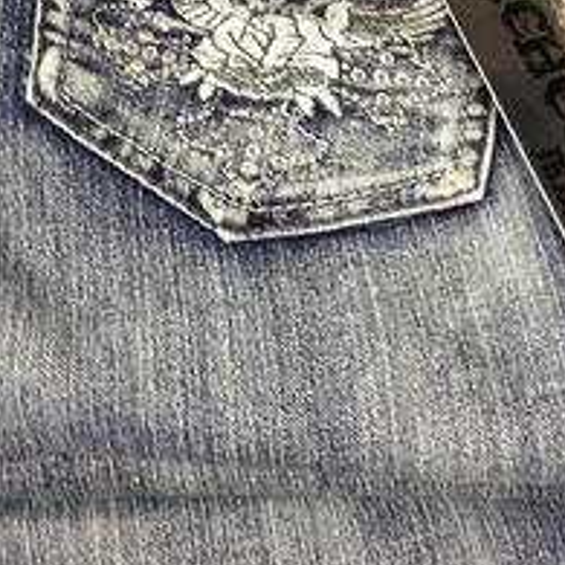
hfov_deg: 22.8
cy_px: 122
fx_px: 1403
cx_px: 278
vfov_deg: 22.5
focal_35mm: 76
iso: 160
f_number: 2.4
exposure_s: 1/20
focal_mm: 4.28
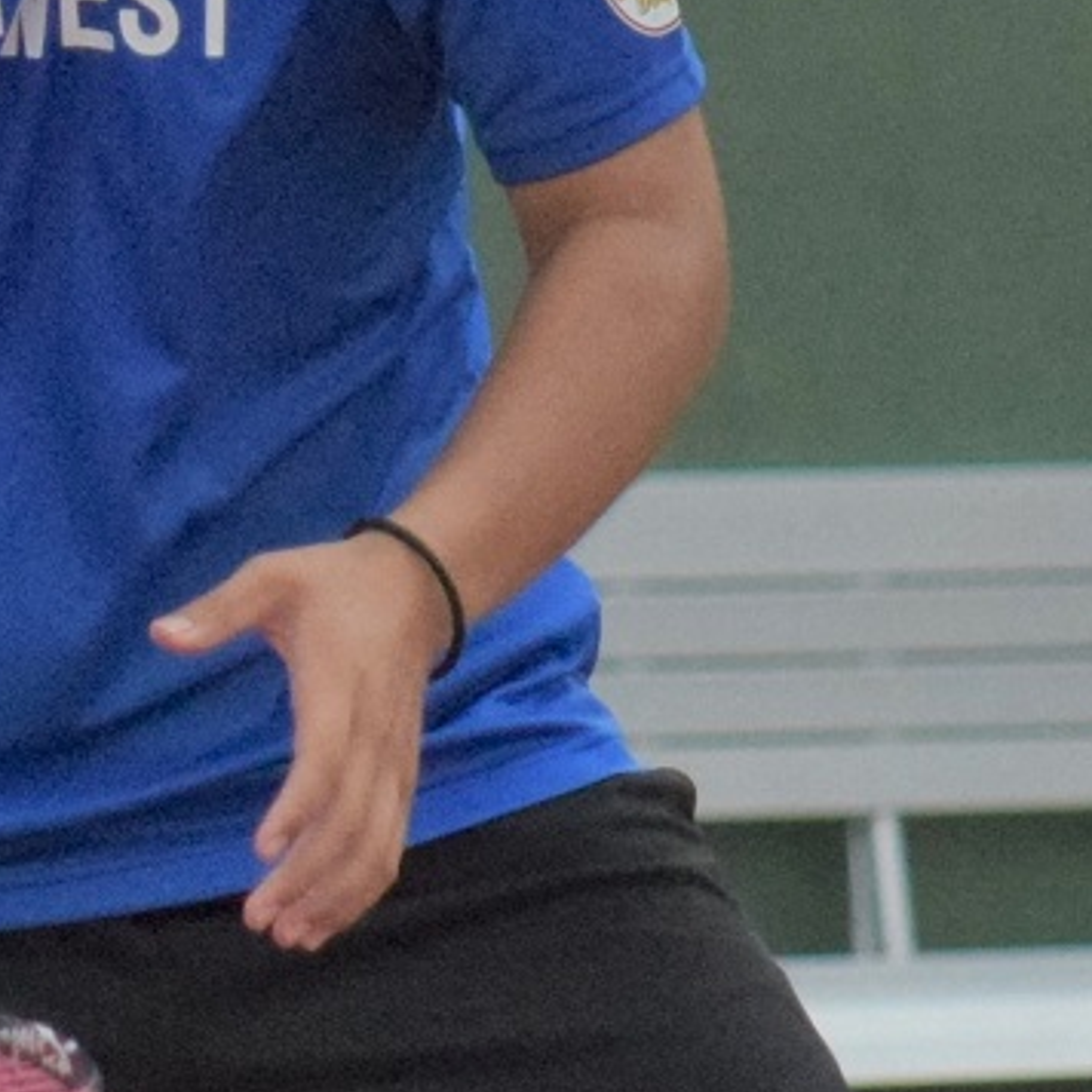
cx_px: -74
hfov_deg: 2.0
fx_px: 30694
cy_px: 575
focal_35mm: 860
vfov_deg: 2.0
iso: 2500
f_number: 4.8
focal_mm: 120
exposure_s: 1/2000
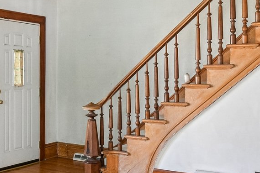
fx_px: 390
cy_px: 87
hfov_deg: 36.0
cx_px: 65
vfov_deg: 25.0
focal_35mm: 54
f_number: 8
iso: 180
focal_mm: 10
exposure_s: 1/15
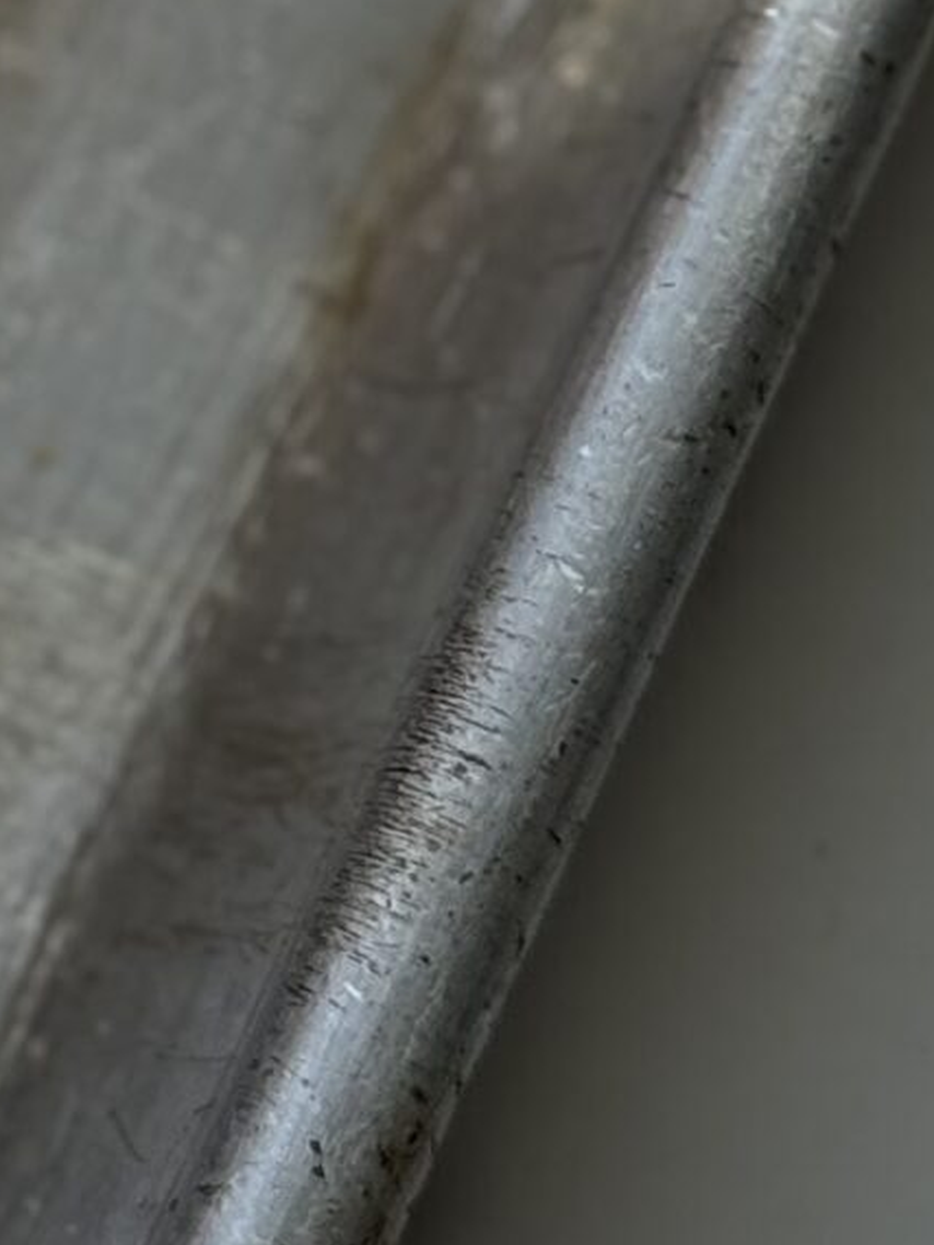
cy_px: -1059
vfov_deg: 8.8
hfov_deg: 6.7
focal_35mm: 216
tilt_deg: -71.4
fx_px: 7768
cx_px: -899
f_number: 1.78
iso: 64
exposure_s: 1/4049
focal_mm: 6.76
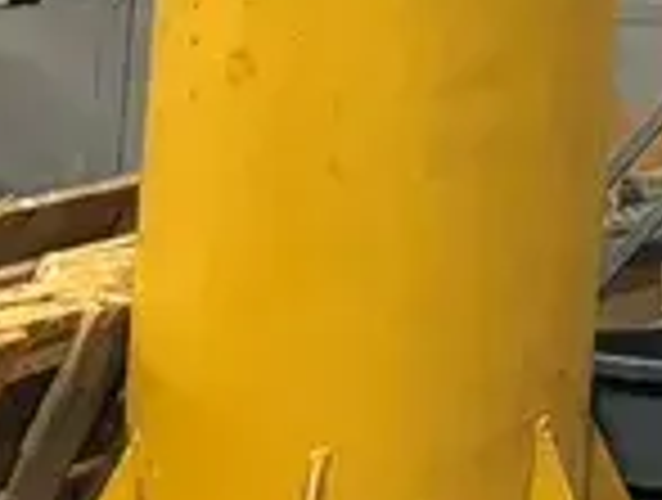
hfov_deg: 7.9
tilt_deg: +3.2
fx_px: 3719
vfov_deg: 7.2
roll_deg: -2.3
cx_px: 2351
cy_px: -673
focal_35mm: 194
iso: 160
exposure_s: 1/60
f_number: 1.6
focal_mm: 5.96
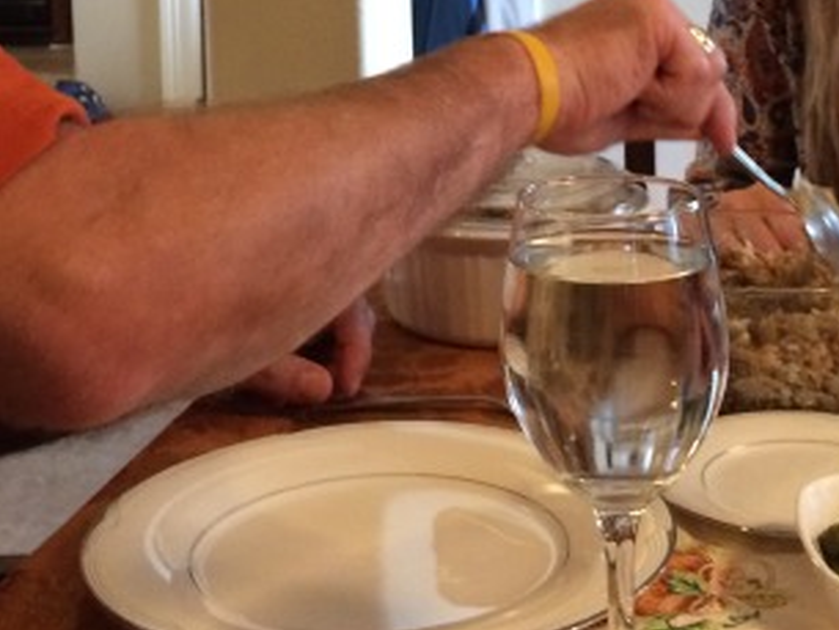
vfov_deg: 18.4
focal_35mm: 76
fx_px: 1843
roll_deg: +1.1
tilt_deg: -4.7
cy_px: -124
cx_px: 437
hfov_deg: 25.6
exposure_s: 1/30
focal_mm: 4.15
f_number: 2.2
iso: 200
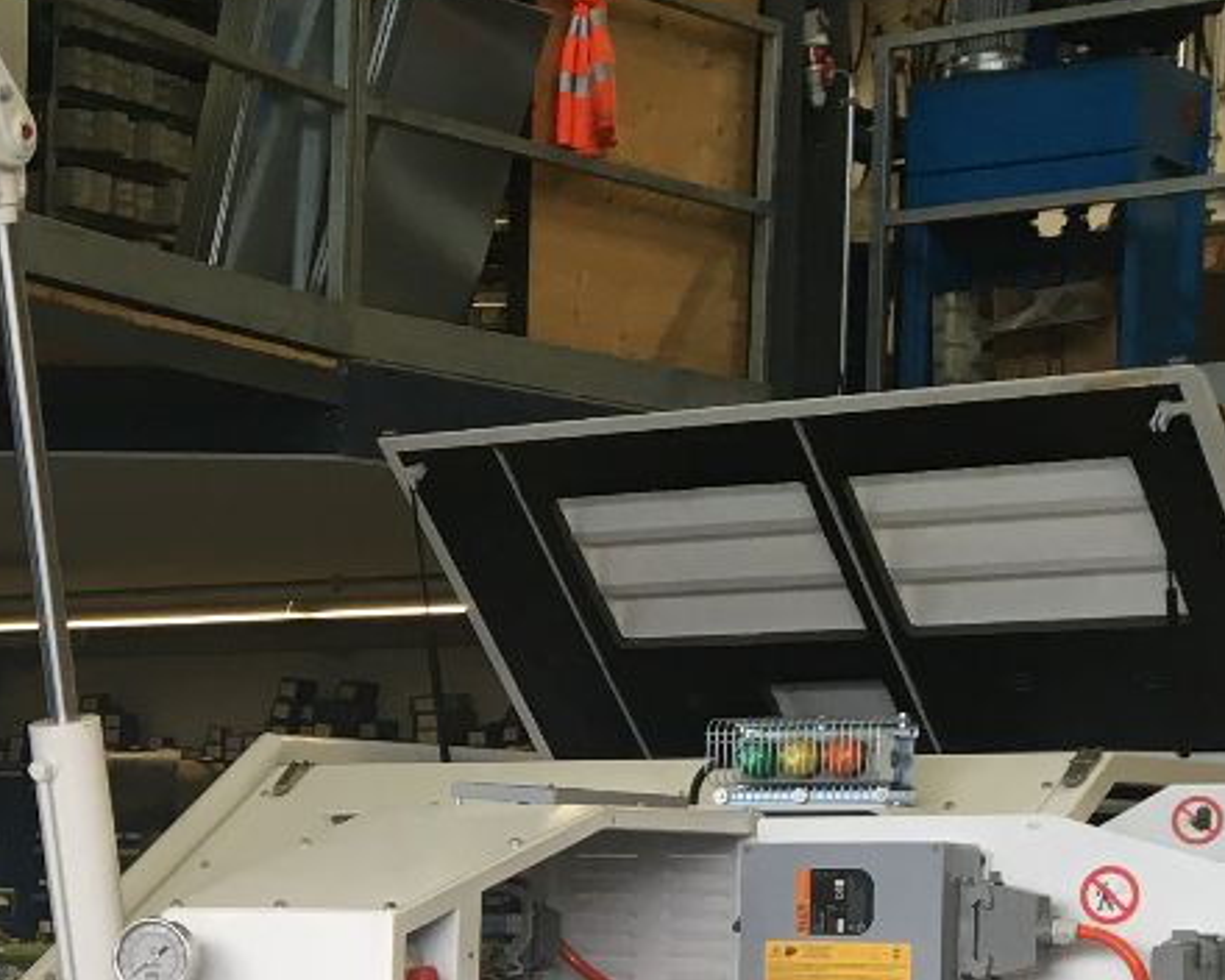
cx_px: -409
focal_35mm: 103
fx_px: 3734
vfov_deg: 14.7
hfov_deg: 17.4
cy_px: 1005
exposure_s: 1/33
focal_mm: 4.15
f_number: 2.2
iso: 25
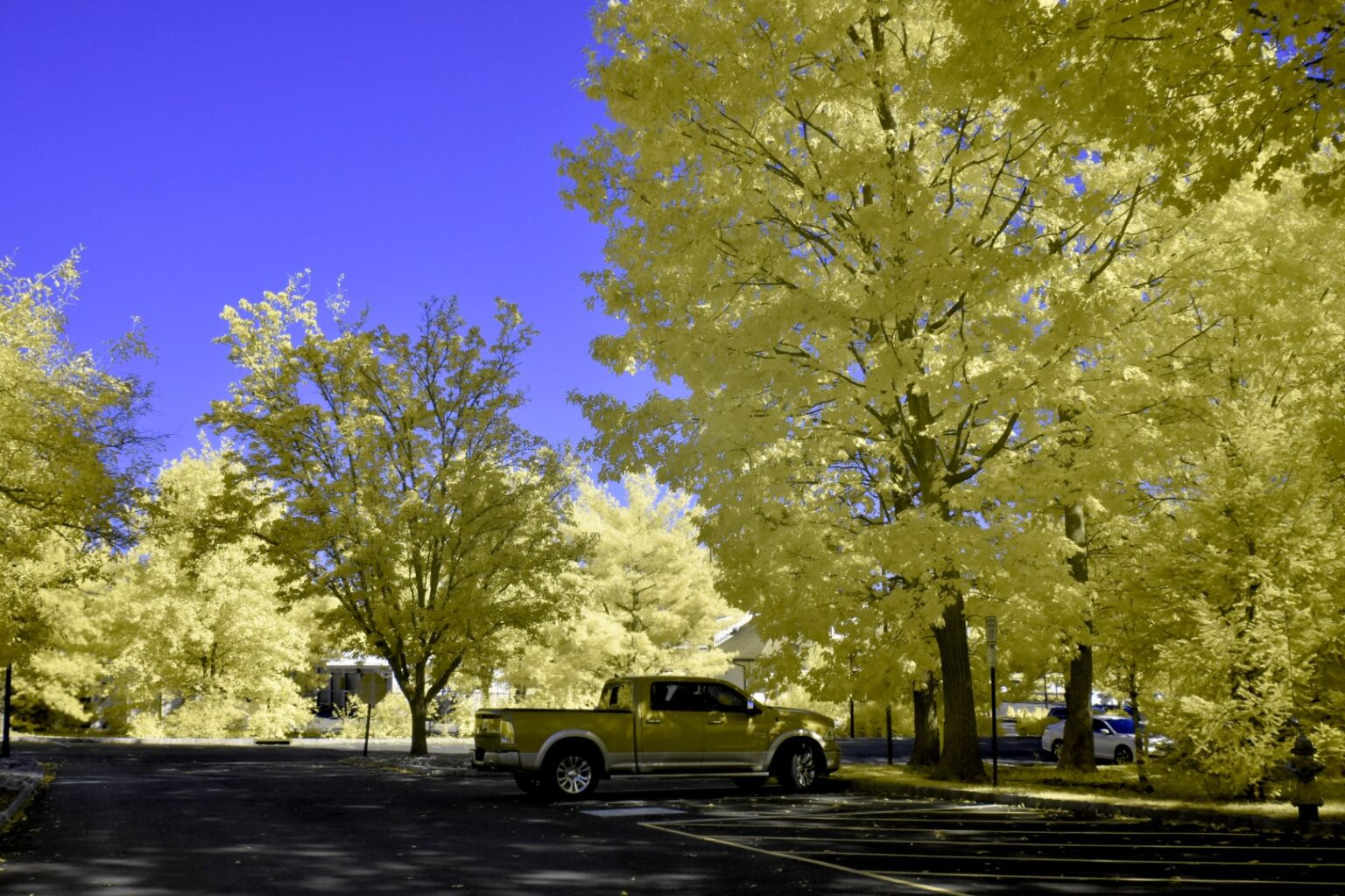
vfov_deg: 36.9
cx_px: 672
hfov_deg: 53.1
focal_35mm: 36
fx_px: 1345
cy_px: 448
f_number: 10
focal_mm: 24
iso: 2000
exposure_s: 1/500
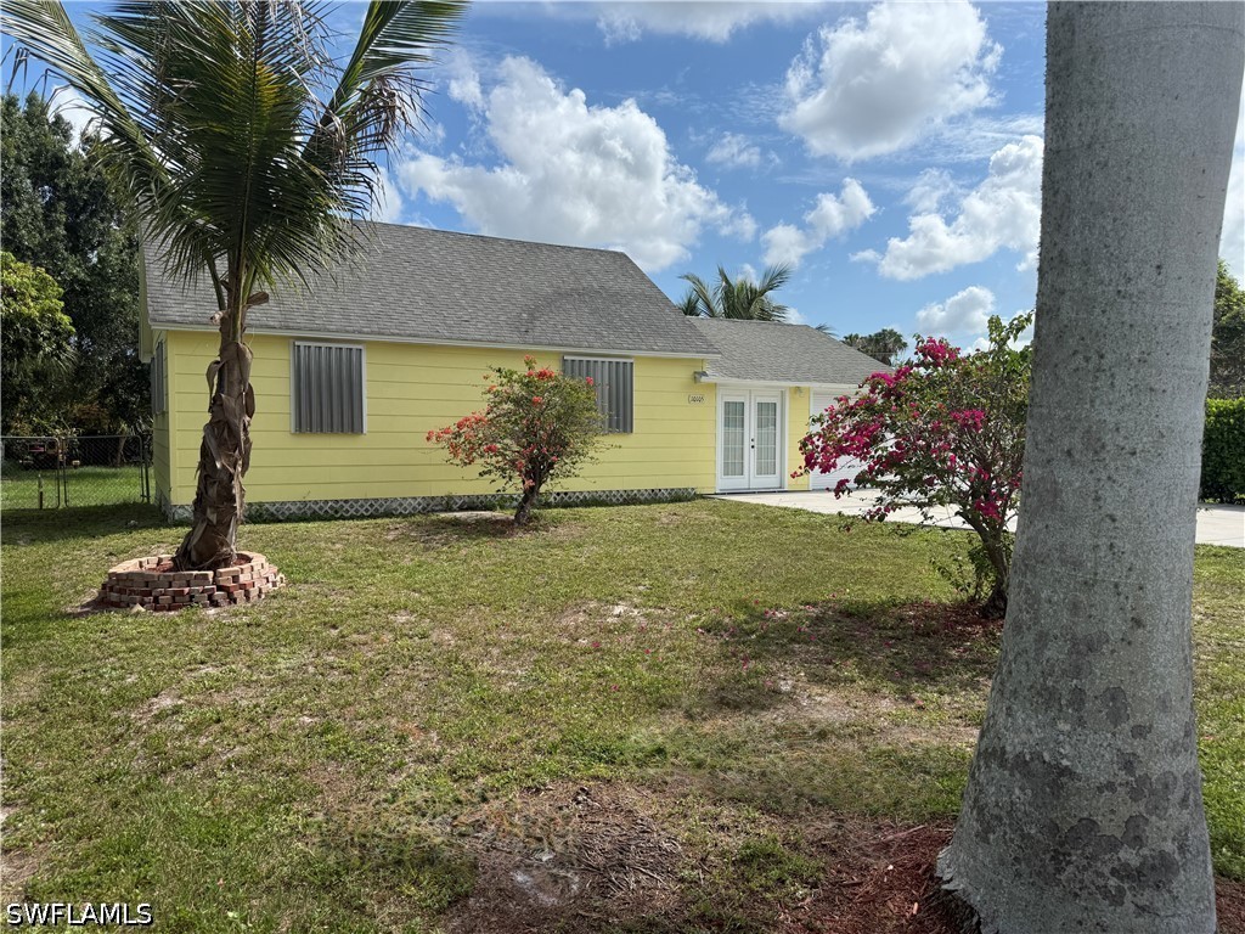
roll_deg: -0.4
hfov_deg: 71.6
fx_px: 863
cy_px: 467
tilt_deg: -2.9
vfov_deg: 56.8
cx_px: 622
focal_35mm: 24
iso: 80
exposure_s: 1/5319
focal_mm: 6.76
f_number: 1.78
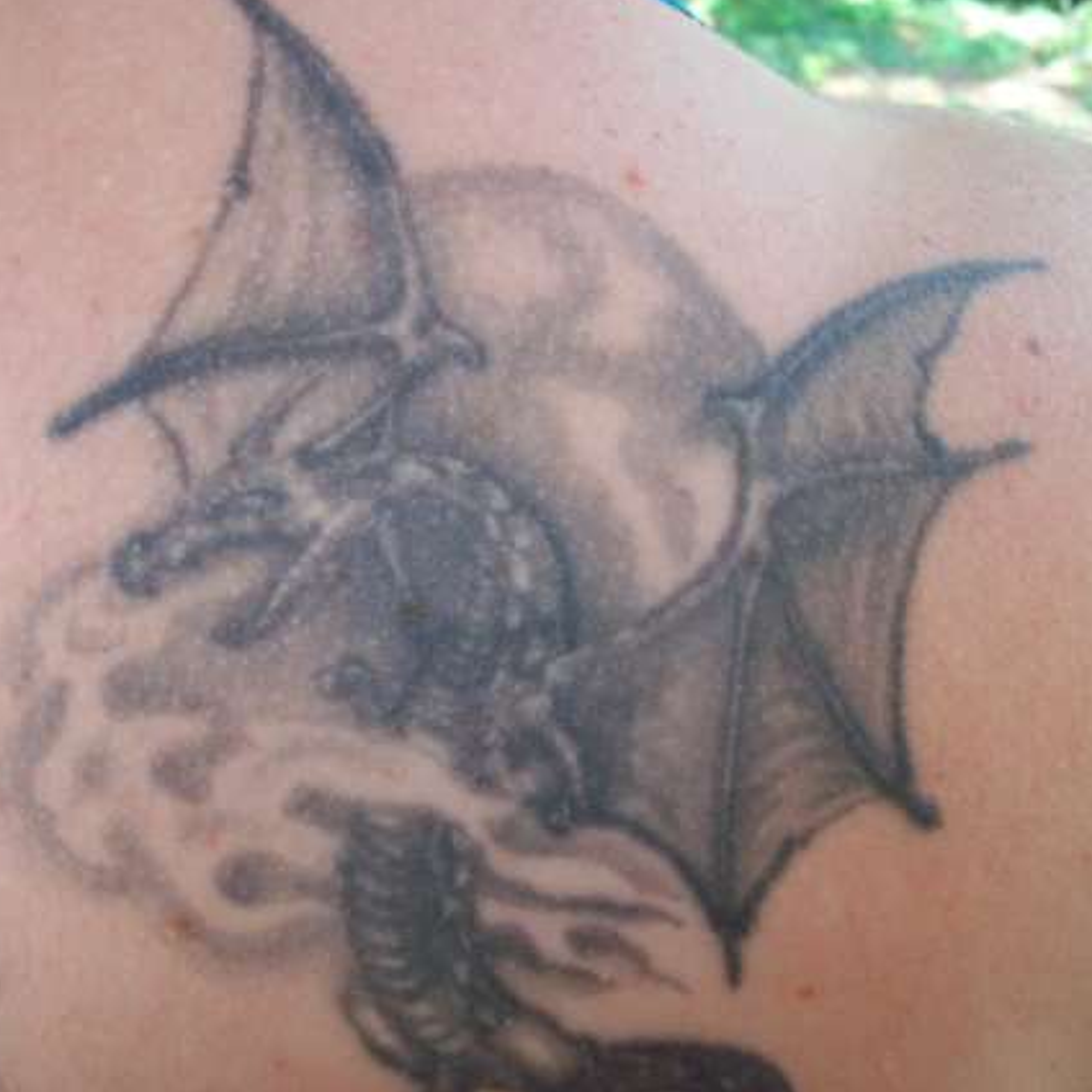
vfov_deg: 37.5
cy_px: 523
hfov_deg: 37.5
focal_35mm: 45
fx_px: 1606
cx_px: 484
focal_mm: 6
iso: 80
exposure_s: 1/64
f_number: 2.7
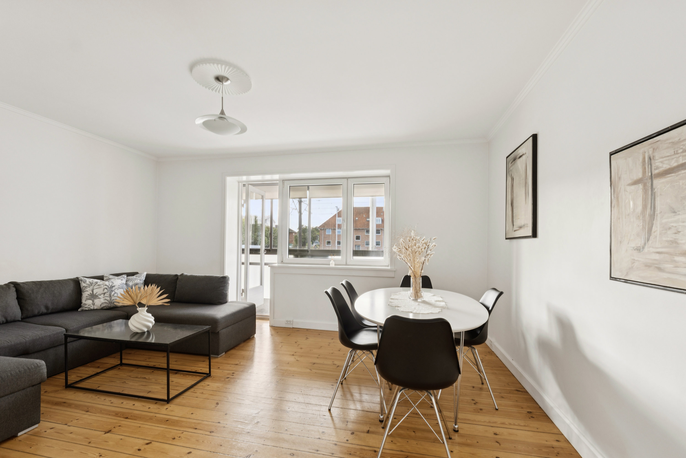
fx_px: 300
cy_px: 229
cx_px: 343
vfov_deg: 74.6
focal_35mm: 16
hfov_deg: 97.6
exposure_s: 1/25
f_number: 8
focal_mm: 10.5
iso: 200
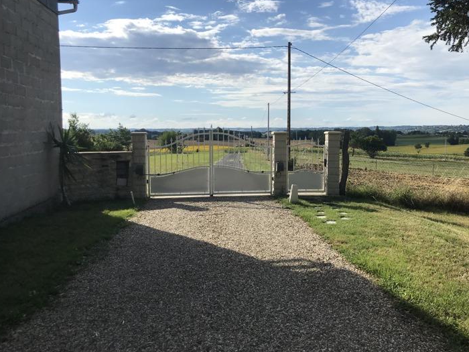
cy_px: 161
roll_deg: -0.5
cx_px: 260
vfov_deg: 44.1
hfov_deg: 56.7
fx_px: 434
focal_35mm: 32
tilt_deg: -3.6
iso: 20
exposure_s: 1/3546
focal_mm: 3.99
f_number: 1.8
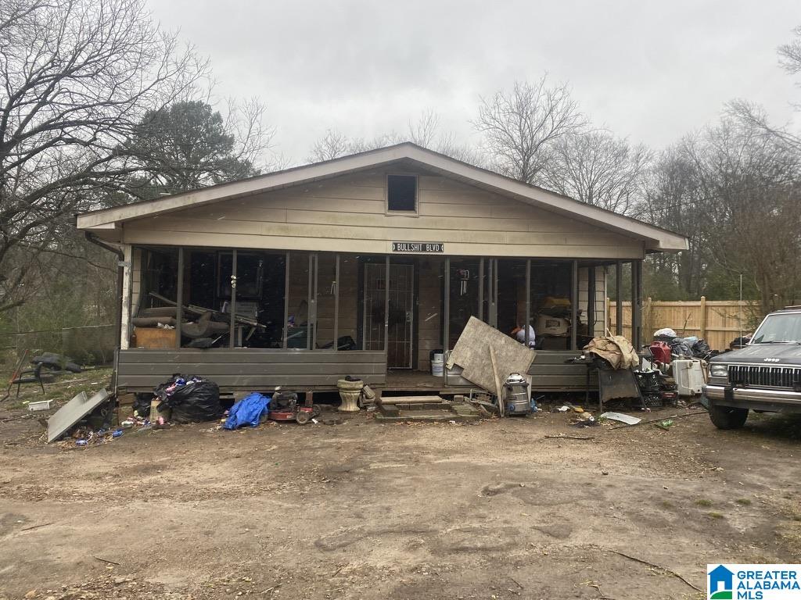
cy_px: 300
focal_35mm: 26
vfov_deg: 53.1
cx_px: 400
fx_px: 602
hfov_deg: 67.3
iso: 32
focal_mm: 4.25
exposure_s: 1/254
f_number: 1.8
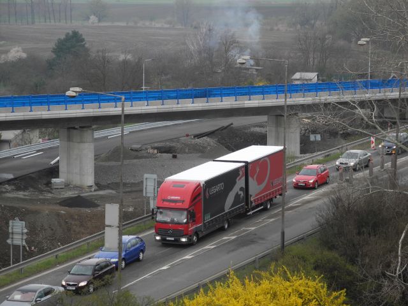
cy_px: 153
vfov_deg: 9.7
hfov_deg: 12.9
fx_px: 1803
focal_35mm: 153
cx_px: 204
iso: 100
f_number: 5
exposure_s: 1/69.6
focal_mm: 32.6
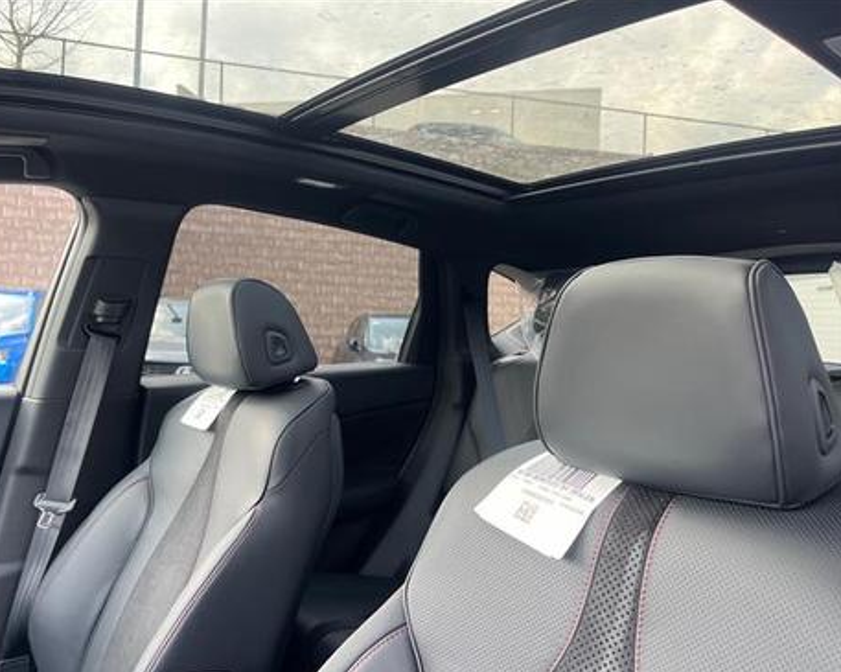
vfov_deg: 51.5
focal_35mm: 28
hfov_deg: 62.1
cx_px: 381
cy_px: 346
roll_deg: -3.0
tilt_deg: +1.6
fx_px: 696
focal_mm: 5.1
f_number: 1.6
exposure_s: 1/121
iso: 125
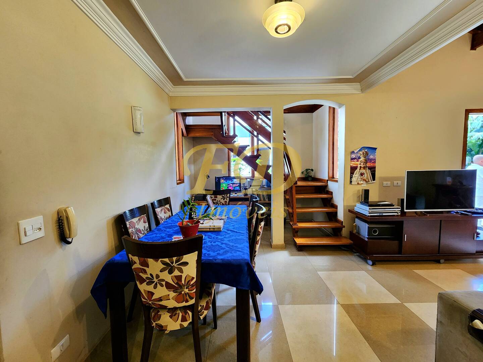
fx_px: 181
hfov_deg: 106.2
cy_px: 181
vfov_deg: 89.9
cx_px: 242
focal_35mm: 13
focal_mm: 2.2
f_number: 2.2
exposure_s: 1/60.2
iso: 320
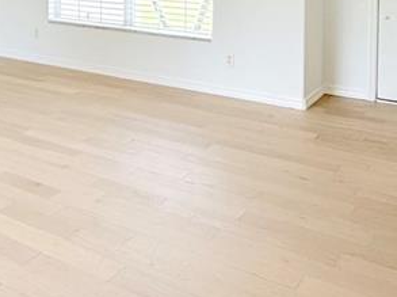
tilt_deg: -1.5
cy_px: -43
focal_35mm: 49
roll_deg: -0.5
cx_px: 83
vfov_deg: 26.8
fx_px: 561
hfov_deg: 37.6
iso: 100
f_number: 2.2
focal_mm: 2.22
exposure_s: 1/120
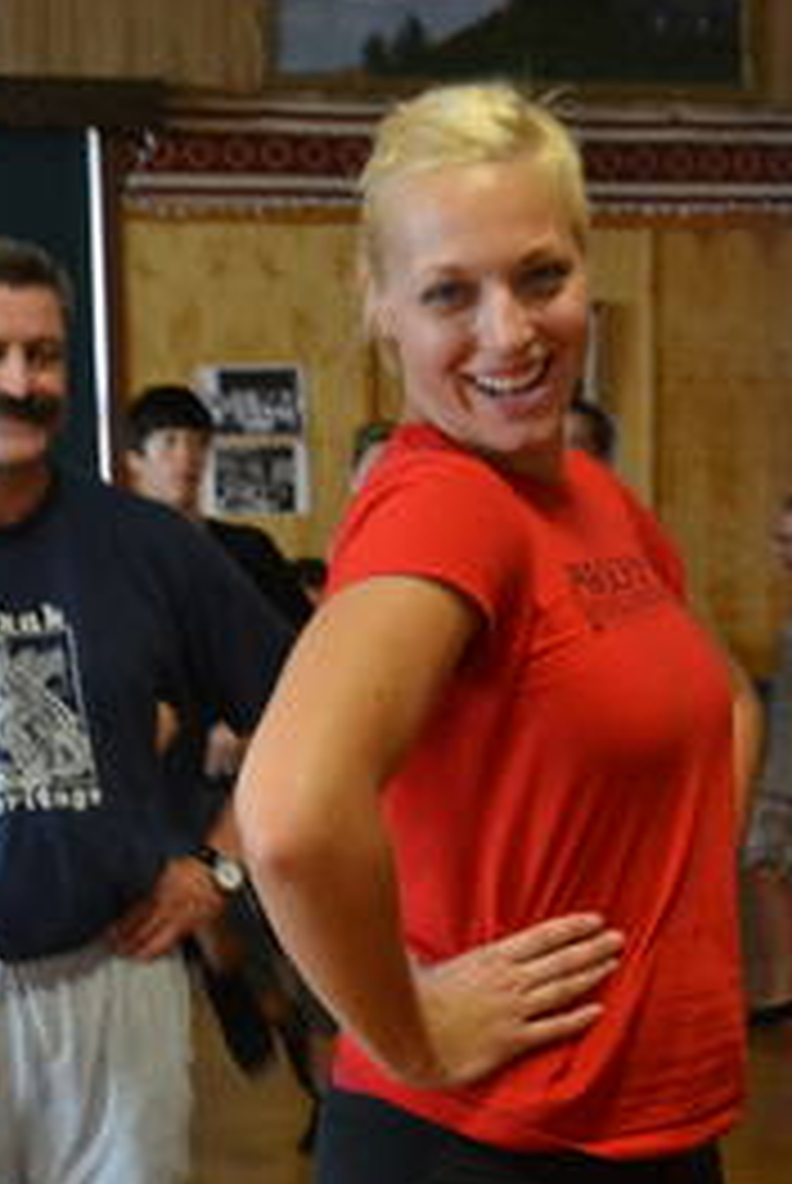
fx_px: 2435
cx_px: 342
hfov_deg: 18.5
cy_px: 696
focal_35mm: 74
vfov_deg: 27.3
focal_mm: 26
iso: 1800
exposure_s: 1/60
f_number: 4
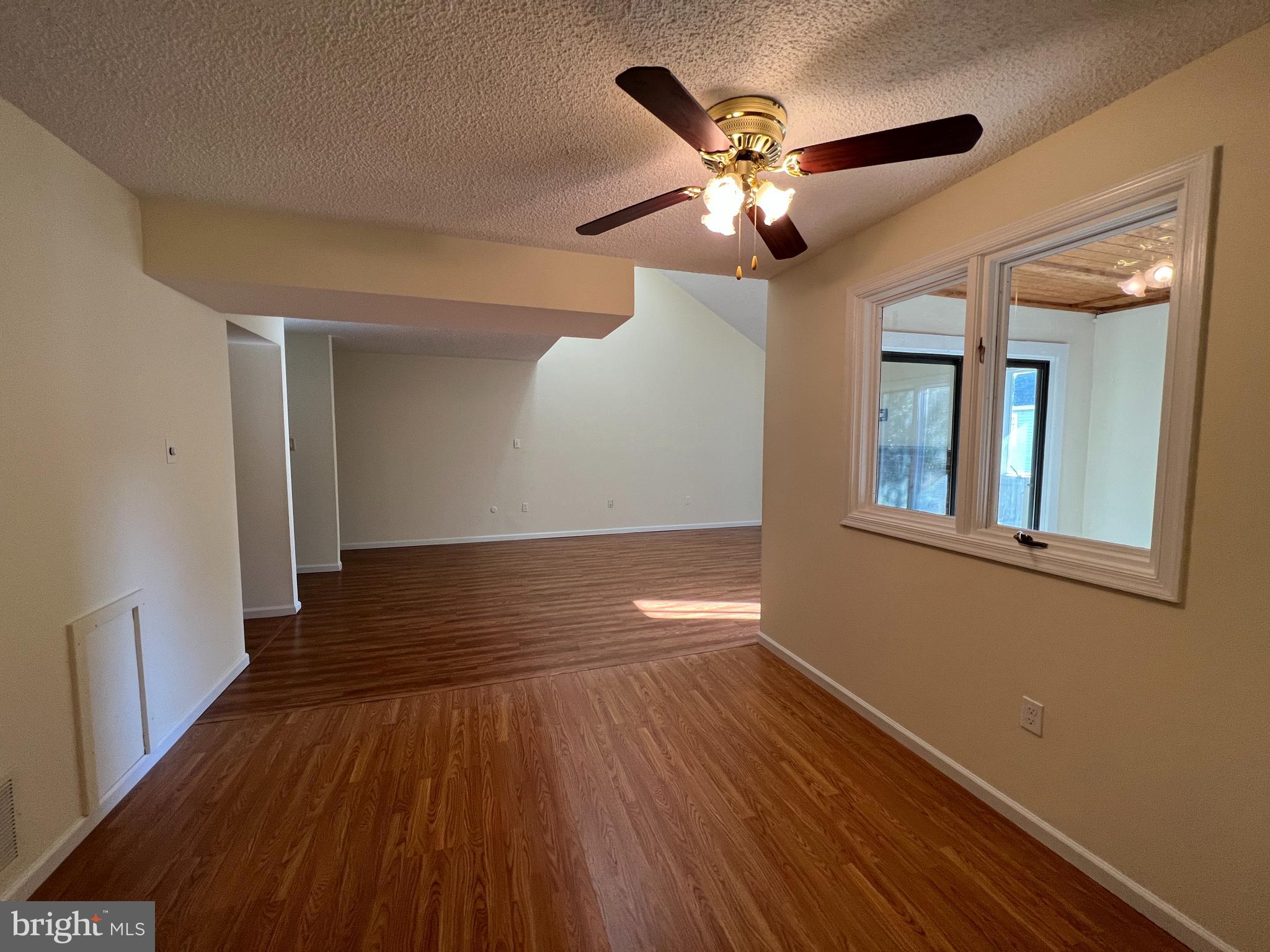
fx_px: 477
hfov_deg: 106.2
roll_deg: -0.2
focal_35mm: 13
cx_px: 635
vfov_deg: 89.9
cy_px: 476
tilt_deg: -6.3
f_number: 1.8
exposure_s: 1/120
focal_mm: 1.57
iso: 160
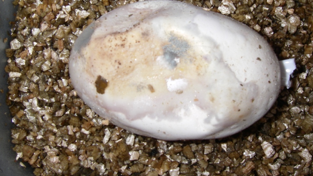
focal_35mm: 48
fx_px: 398
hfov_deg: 42.8
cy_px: 53
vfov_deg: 24.8
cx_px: 178
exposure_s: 1/40
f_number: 6.6
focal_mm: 6.3
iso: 80
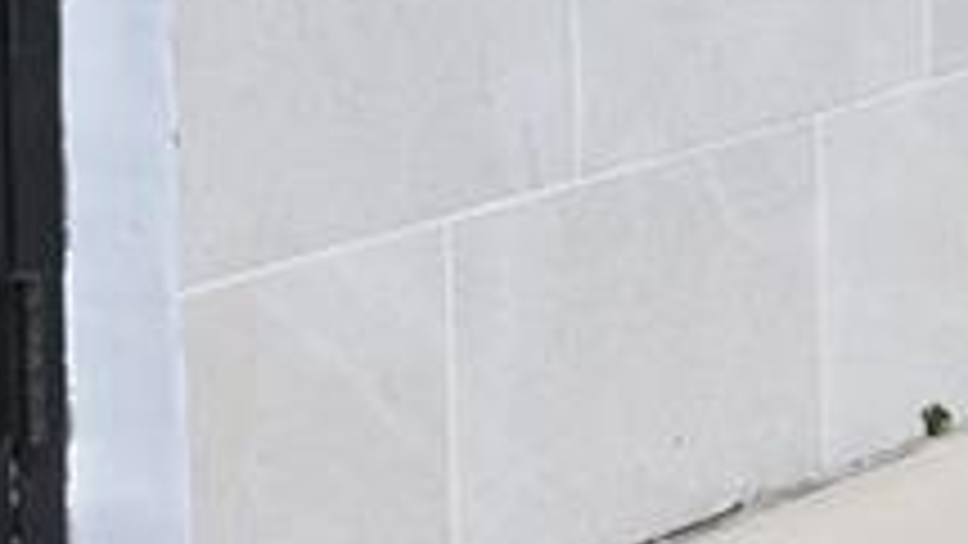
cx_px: 1625
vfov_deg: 3.9
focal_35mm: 304
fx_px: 7804
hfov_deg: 7.0
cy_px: -1052
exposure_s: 1/640
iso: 100
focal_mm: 26
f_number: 9
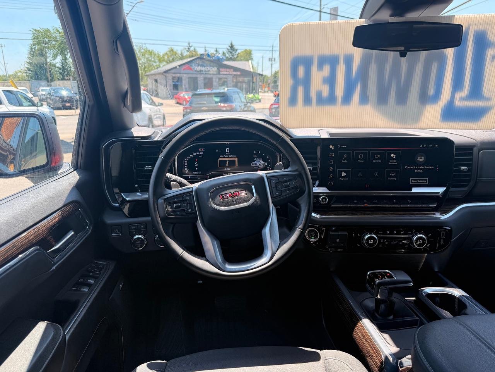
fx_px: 343
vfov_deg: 56.8
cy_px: 186
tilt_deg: -15.3
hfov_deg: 71.6
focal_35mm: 24
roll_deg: -0.7
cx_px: 248
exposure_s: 1/491
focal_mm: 6.76
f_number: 1.78
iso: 80
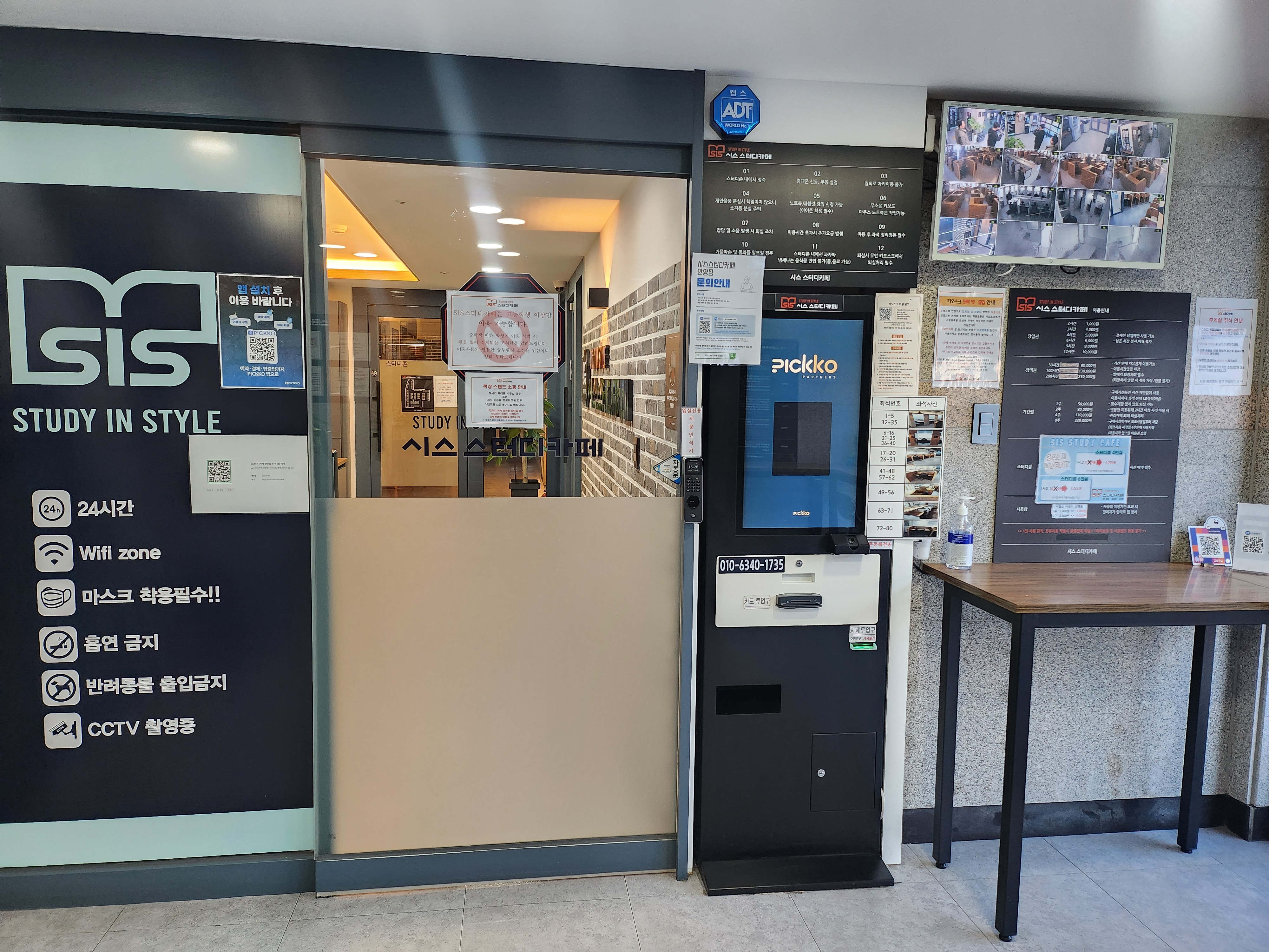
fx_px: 880
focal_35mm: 24
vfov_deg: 56.8
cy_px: 476
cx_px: 634
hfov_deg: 71.6
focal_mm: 5
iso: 400
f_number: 1.8
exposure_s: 1/120
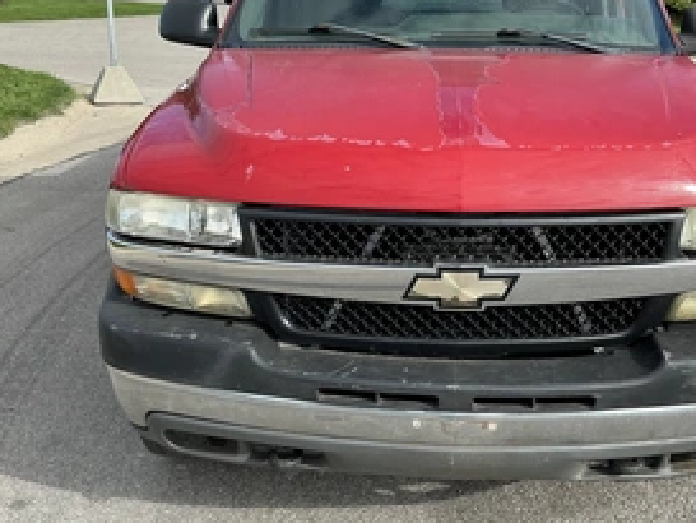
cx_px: 418
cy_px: 247
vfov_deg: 35.2
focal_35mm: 41
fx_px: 825
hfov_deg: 45.5
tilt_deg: -17.4
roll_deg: -1.5
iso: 25
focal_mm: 3
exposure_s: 1/792
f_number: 1.8
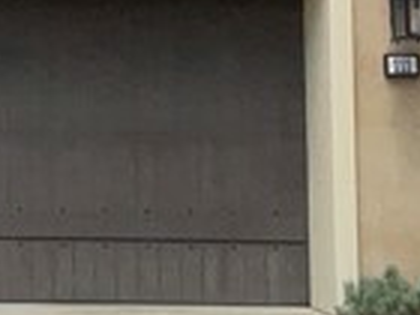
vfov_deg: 6.9
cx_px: -360
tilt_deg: +5.2
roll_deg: -0.7
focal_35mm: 212
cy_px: -108
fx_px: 2572
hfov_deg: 8.9
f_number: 1.8
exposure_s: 1/3322
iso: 16
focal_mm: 3
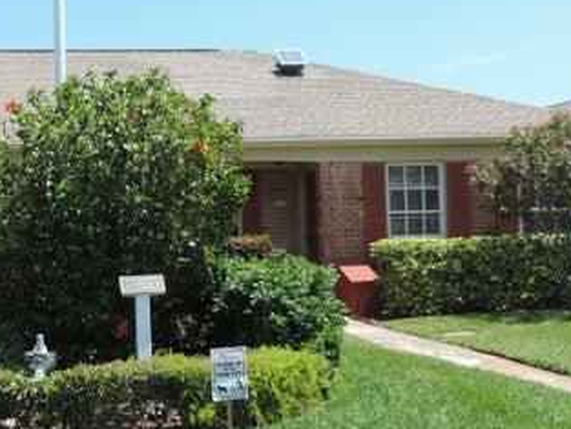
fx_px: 809
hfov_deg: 36.7
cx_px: 67
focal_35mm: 49
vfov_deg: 29.7
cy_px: 210
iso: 79
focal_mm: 4.3
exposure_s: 1/640
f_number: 3
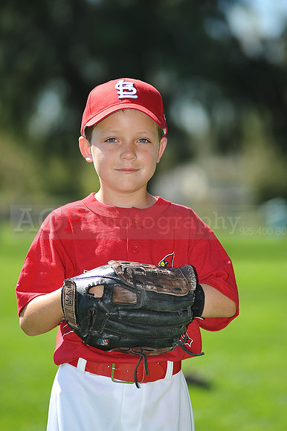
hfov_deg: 7.6
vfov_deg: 11.4
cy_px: 216
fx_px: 2155
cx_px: 144
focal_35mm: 180
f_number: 4.5
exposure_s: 1/800
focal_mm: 180
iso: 200
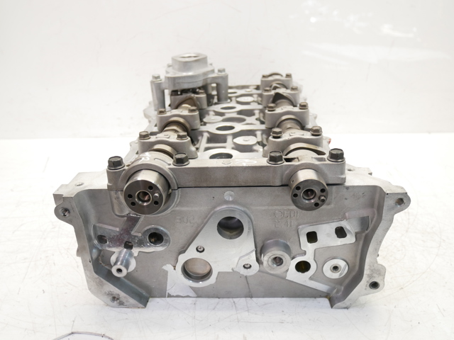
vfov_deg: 46.8
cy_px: 170
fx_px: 393
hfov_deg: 60.0
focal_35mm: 30
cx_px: 227
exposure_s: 1/60
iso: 640
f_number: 3.8
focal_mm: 15
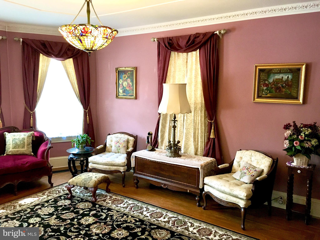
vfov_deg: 48.2
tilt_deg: -7.4
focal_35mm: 29
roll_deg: -0.6
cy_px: 120
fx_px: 268
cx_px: 160
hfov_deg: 61.7
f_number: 2.2
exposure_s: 1/30
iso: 160
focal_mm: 4.15
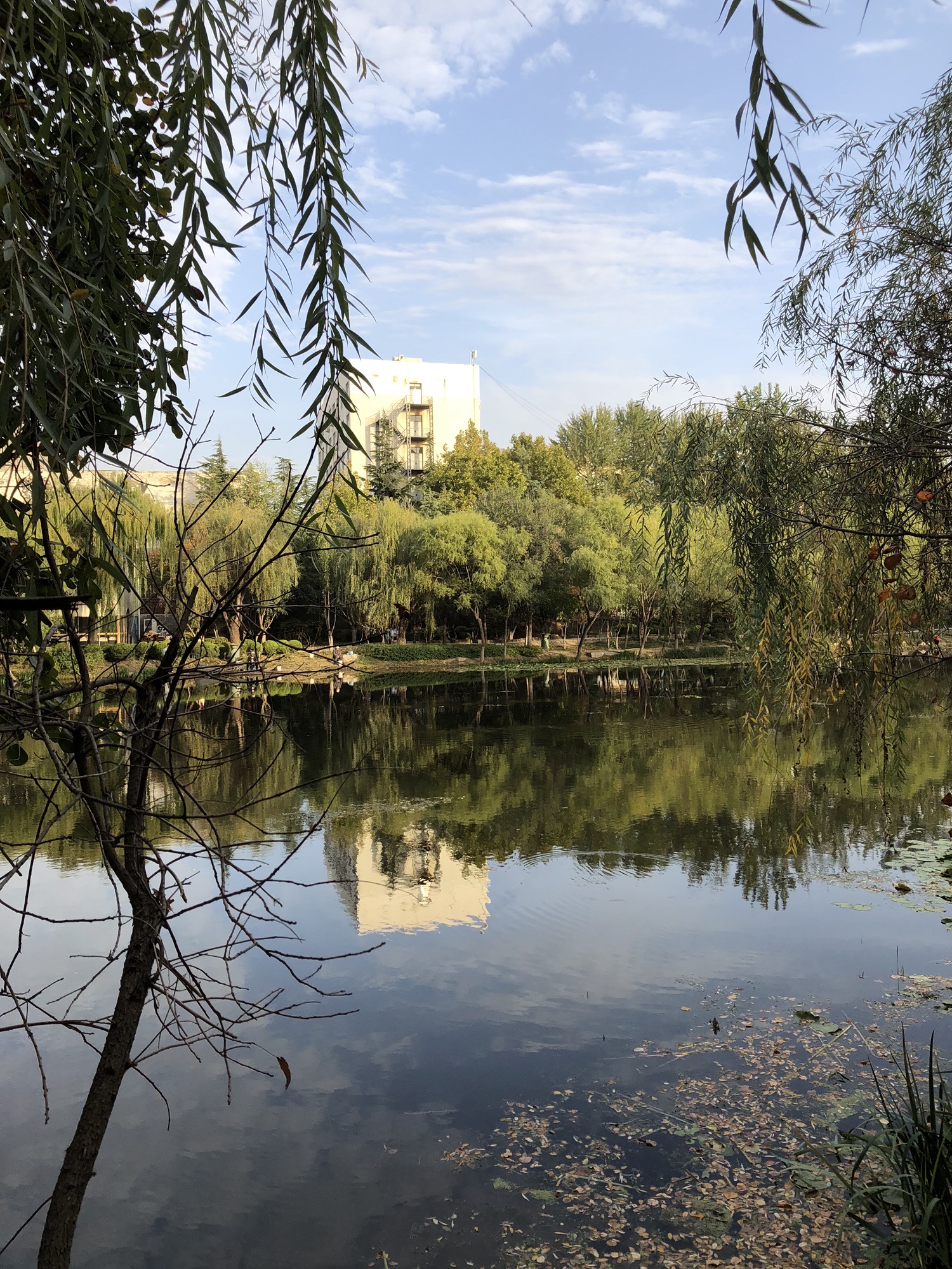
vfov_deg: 63.4
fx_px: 1027
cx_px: 476
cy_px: 634
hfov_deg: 49.7
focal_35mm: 28
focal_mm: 3.99
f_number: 1.8
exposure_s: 1/495
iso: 20
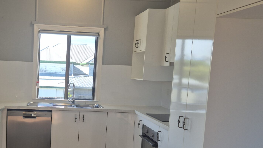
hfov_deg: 43.8
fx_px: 314
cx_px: 62
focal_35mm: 45
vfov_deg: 26.2
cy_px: 111
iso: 25
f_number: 1.8
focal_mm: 5.4
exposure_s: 1/132
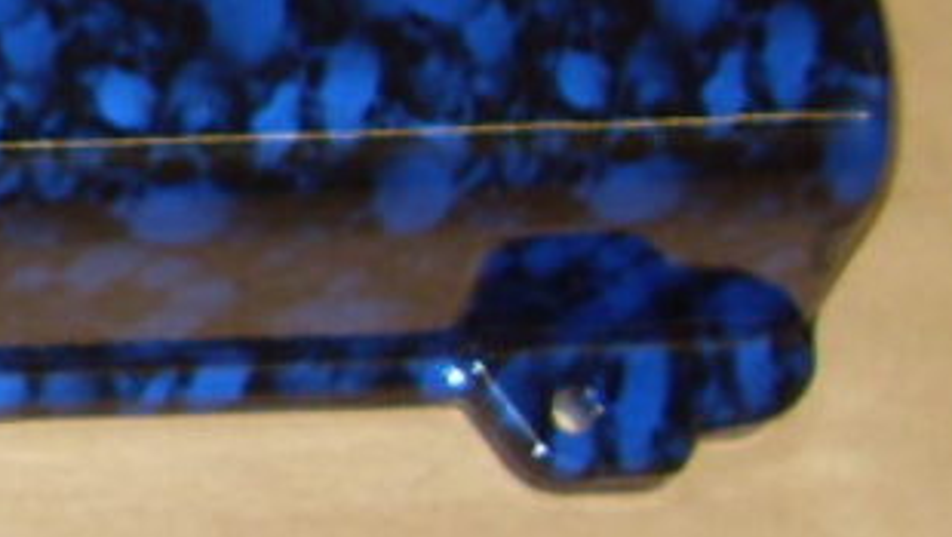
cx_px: -1127
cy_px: -160
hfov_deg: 11.0
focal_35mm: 172
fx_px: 4346
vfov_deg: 7.0
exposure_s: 1/45
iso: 100
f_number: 2.8
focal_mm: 6.3
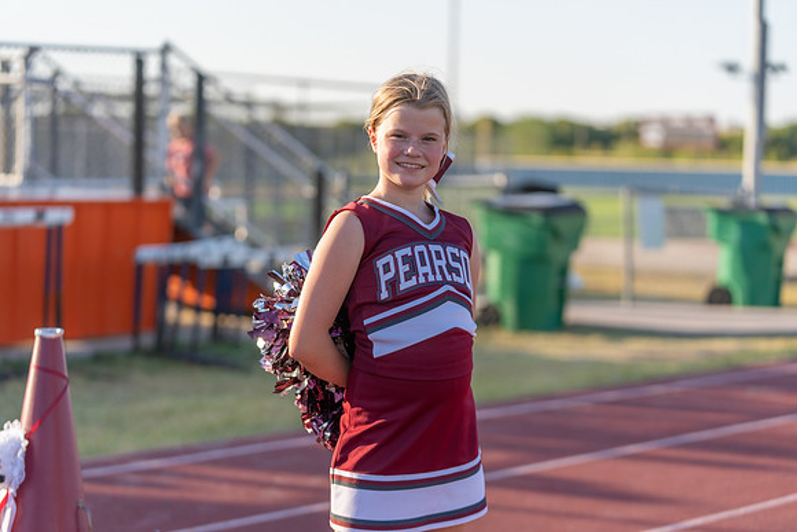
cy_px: 266
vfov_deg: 14.6
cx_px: 398
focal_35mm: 94
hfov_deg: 21.7
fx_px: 2081
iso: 100
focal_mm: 94
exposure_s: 1/1000
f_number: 2.8
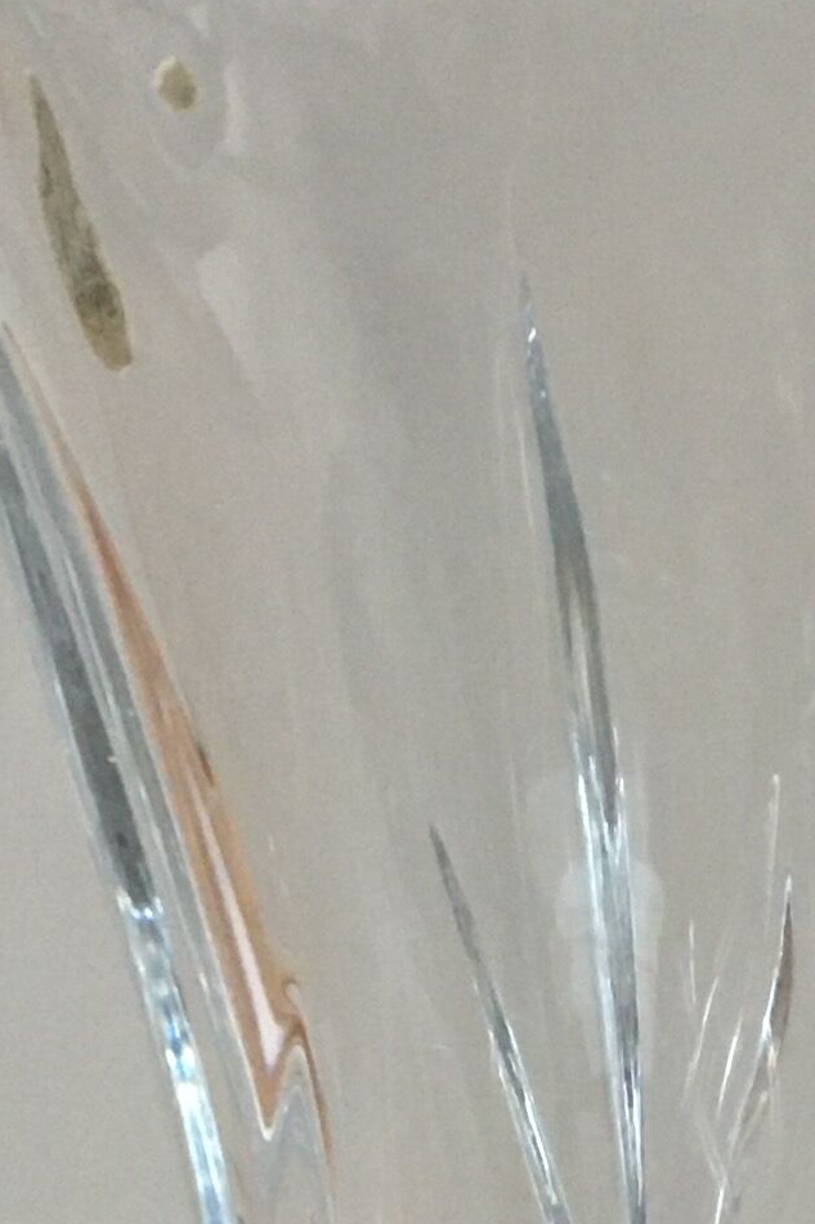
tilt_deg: -19.7
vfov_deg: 15.4
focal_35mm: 128
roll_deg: +0.7
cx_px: 846
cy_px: 1514
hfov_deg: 10.6
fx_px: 4348
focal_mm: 4.15
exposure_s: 1/33
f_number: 2.2
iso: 200
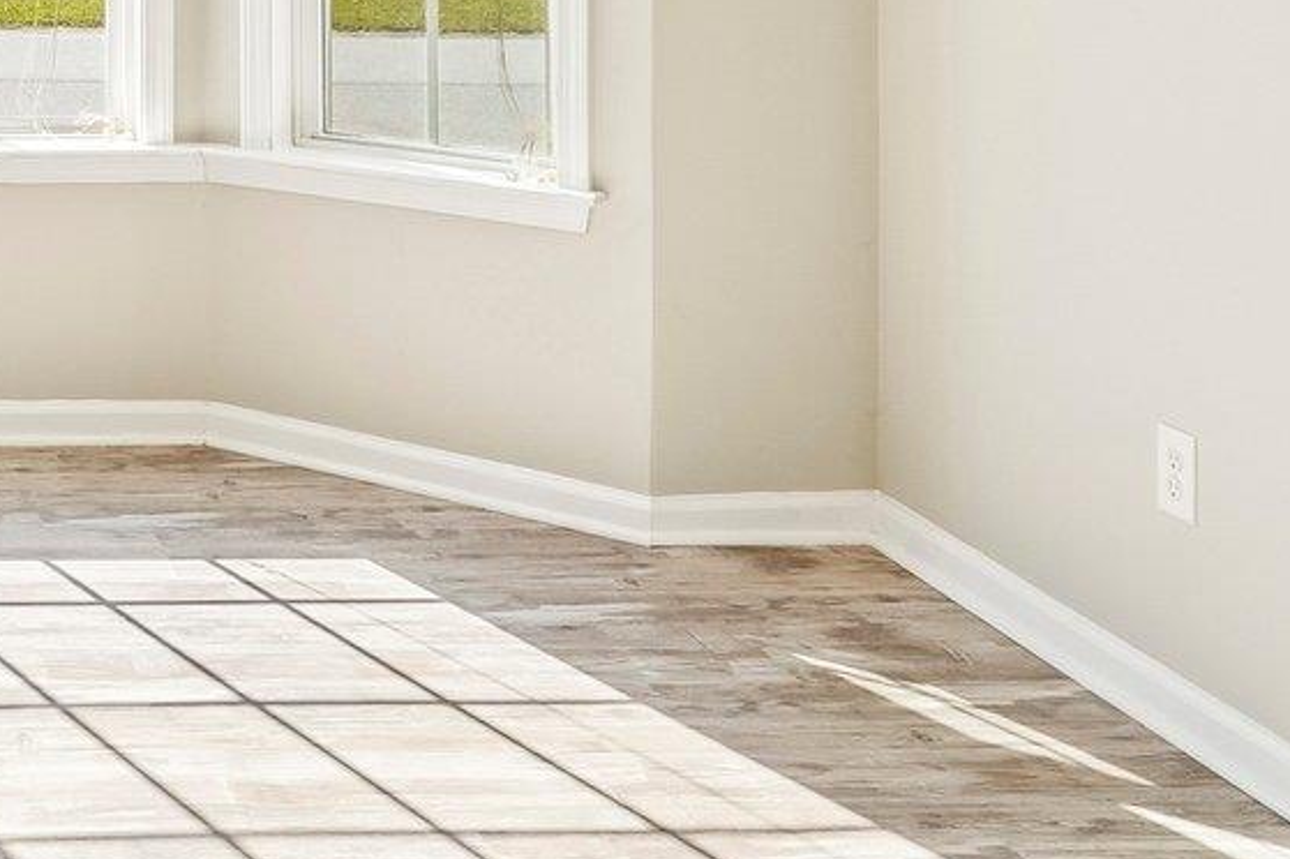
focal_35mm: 55
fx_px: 1970
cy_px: -137
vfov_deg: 22.8
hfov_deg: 32.4
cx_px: -90
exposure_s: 1/100
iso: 100
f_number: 8
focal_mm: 10
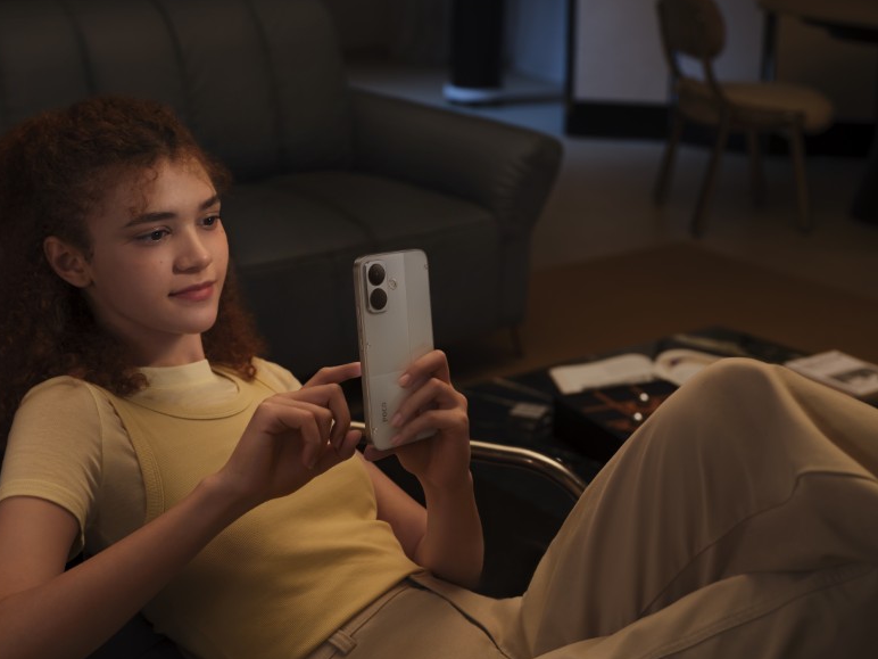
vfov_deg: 22.5
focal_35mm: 65
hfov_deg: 29.7
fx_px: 1649
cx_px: 333
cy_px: 409
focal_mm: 62.4
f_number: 4.5
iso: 320
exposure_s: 1/125
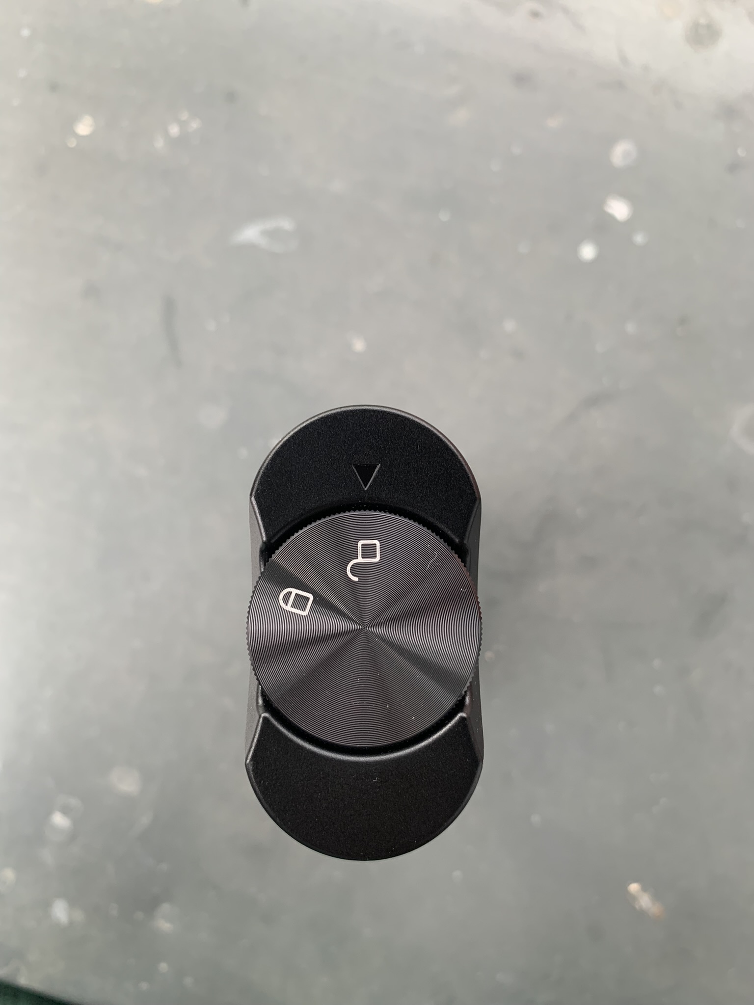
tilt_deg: -85.1
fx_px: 755
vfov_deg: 67.3
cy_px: 502
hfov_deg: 53.1
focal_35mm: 26
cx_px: 377
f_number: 1.8
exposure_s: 1/121
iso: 80
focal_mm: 4.25
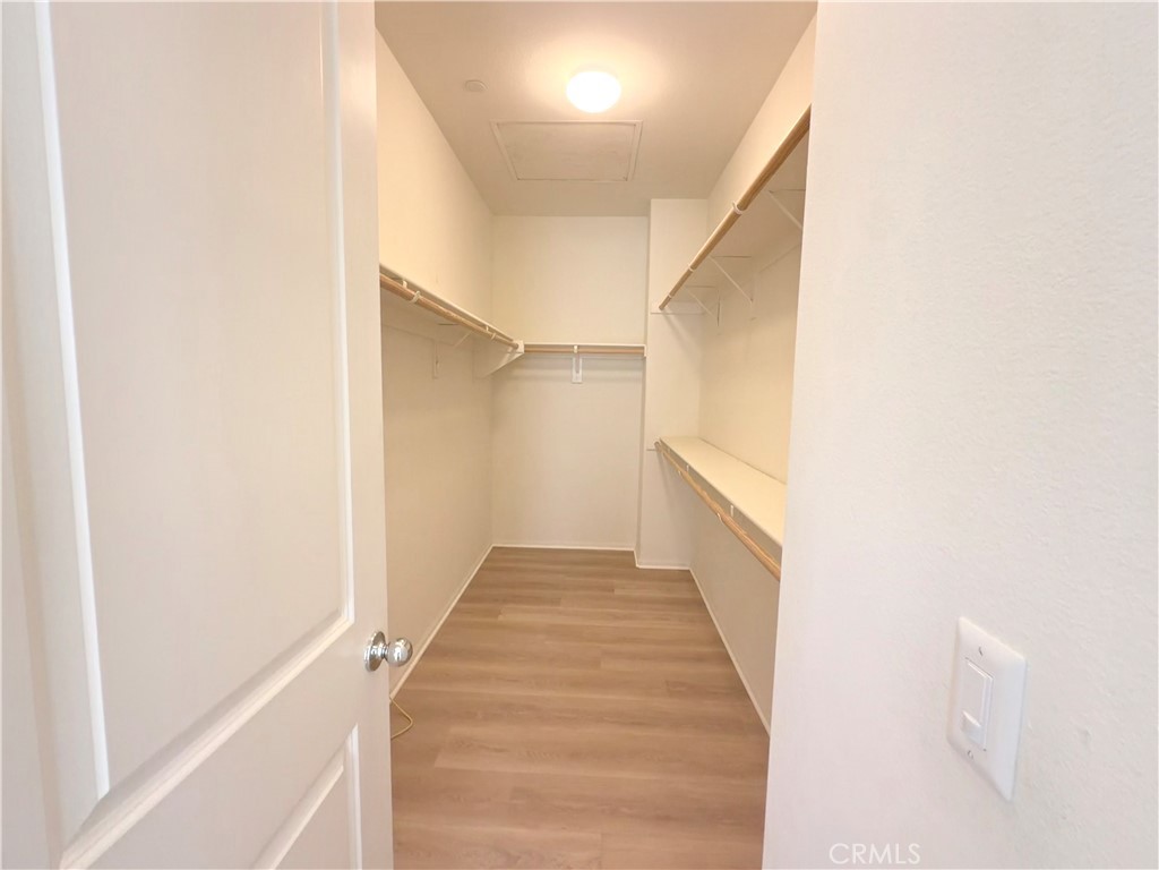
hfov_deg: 102.1
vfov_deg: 85.7
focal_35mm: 14
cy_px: 435
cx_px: 580
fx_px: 469
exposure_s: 1/60
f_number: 2.2
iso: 400
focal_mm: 2.22
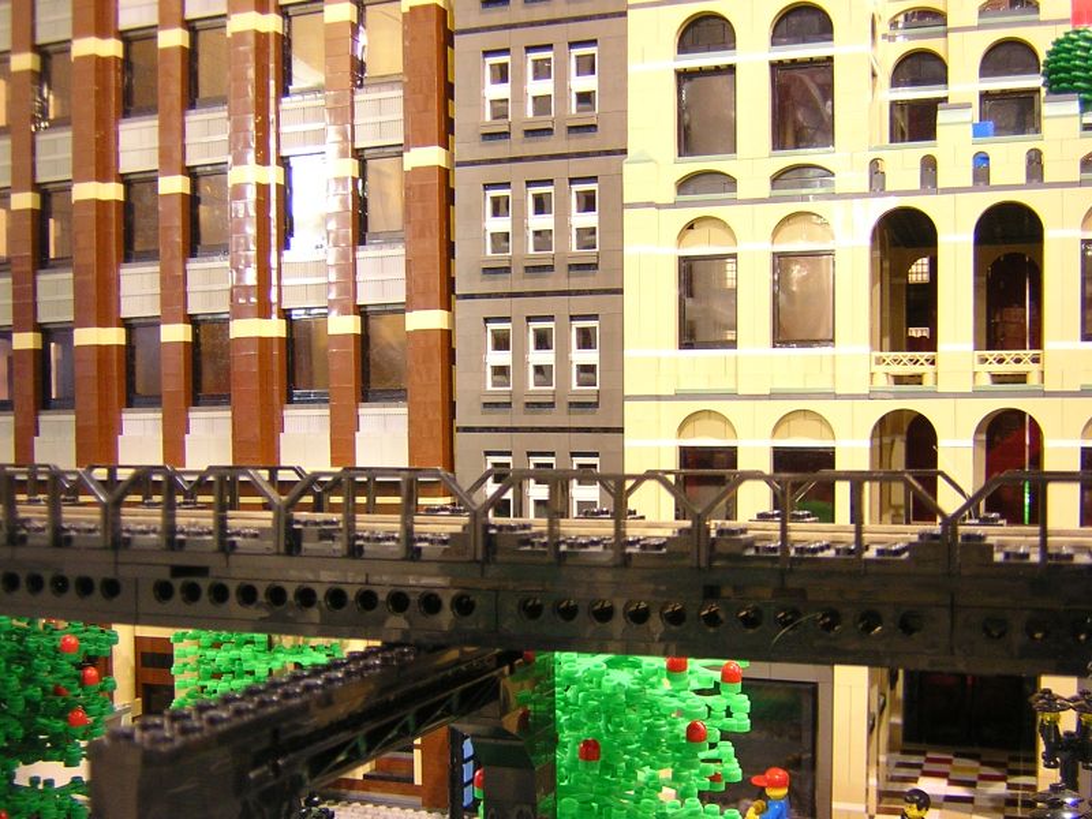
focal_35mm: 40
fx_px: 1262
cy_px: 410
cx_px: 546
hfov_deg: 46.8
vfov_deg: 36.0
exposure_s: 1/3
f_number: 2.7
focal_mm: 5.2
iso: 277
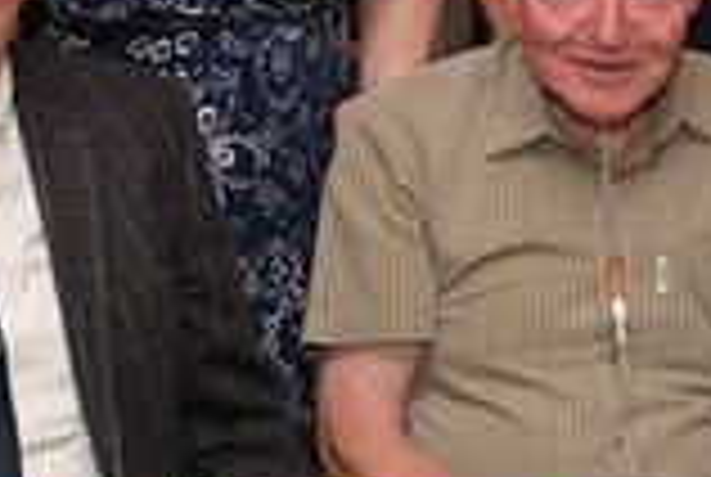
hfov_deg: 14.2
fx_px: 2849
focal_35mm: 144
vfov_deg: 9.5
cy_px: 4
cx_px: 288
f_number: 4
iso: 400
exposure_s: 1/125
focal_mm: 25.4
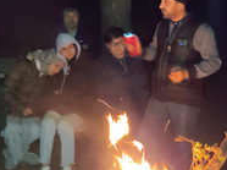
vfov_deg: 20.8
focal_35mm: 70
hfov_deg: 27.8
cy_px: 50
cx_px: 124
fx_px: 458
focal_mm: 4.74
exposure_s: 1/14
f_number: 1.79
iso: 6679
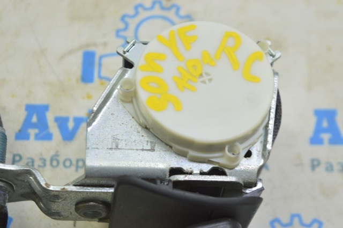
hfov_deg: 24.6
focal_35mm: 82
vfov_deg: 16.5
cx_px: 172
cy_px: 114
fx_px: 785
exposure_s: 1/20
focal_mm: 55
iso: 400
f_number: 5.6
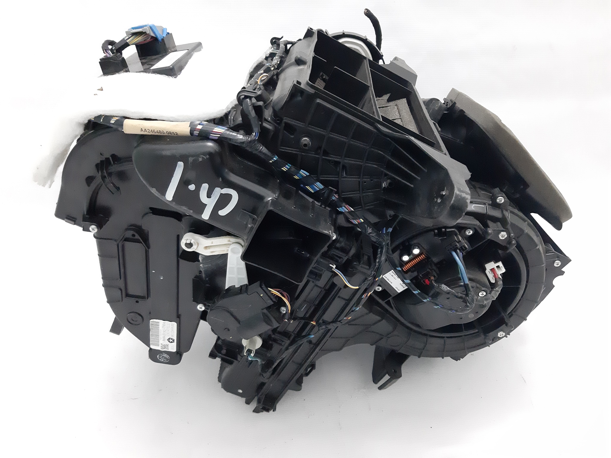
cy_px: 229
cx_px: 306
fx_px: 477
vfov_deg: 51.4
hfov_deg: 65.3
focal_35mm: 27
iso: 800
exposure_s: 1/25
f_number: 1.7
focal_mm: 3.93
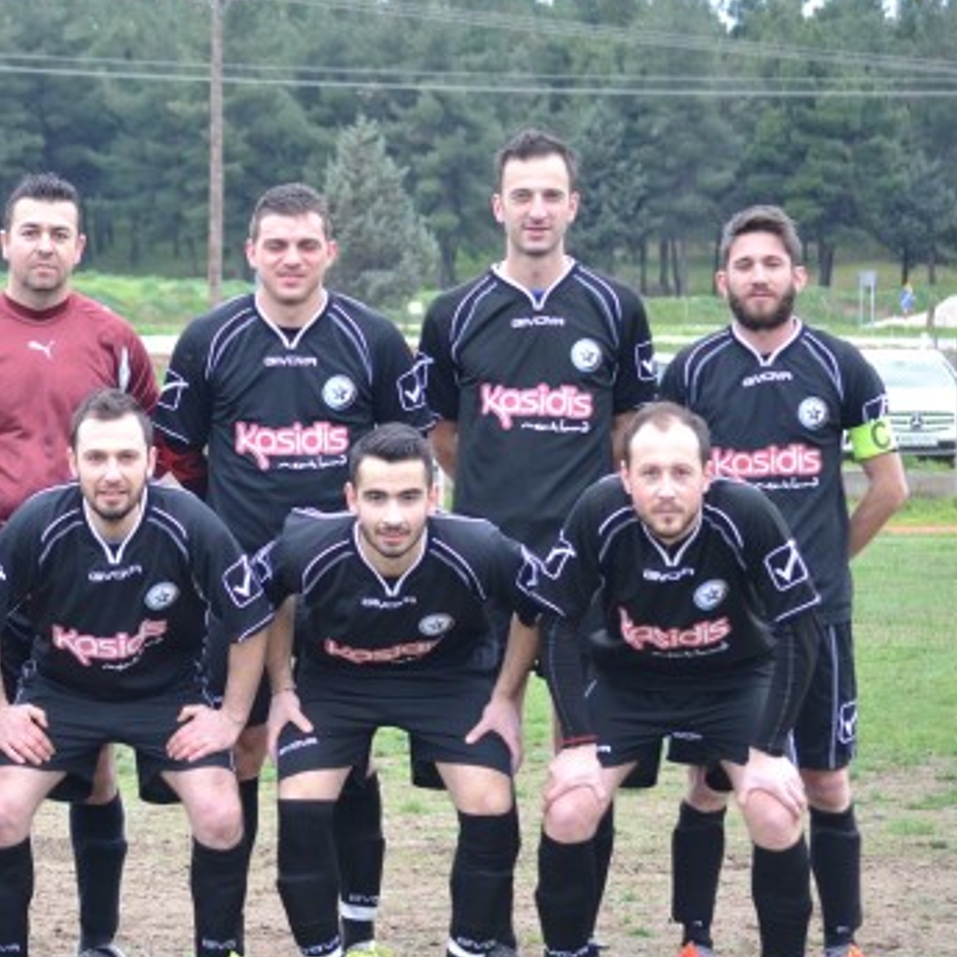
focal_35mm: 151
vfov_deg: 11.6
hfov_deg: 11.5
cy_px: 577
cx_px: 161
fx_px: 4723
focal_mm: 62
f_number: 4.2
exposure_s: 1/500
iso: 800
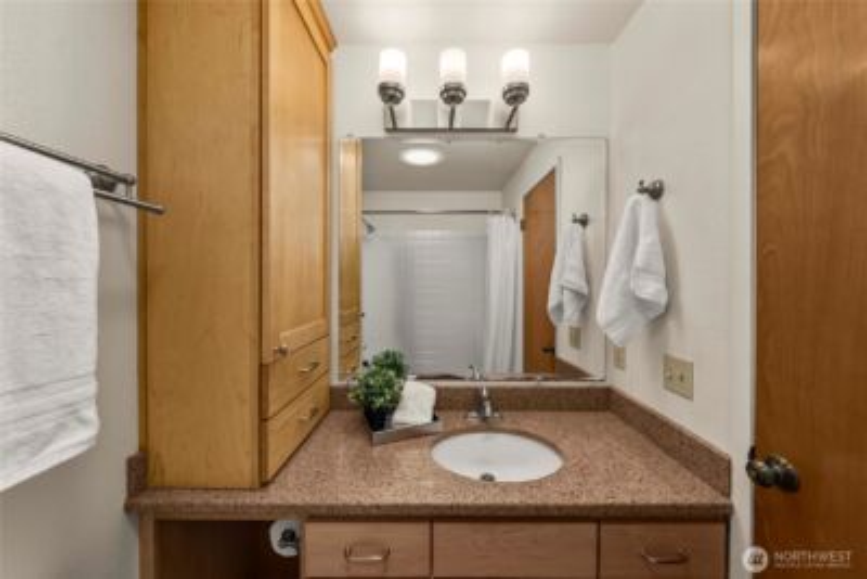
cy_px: 290
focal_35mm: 13
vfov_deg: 85.5
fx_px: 313
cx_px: 434
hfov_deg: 108.3
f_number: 7.1
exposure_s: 1/10
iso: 1000
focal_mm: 13
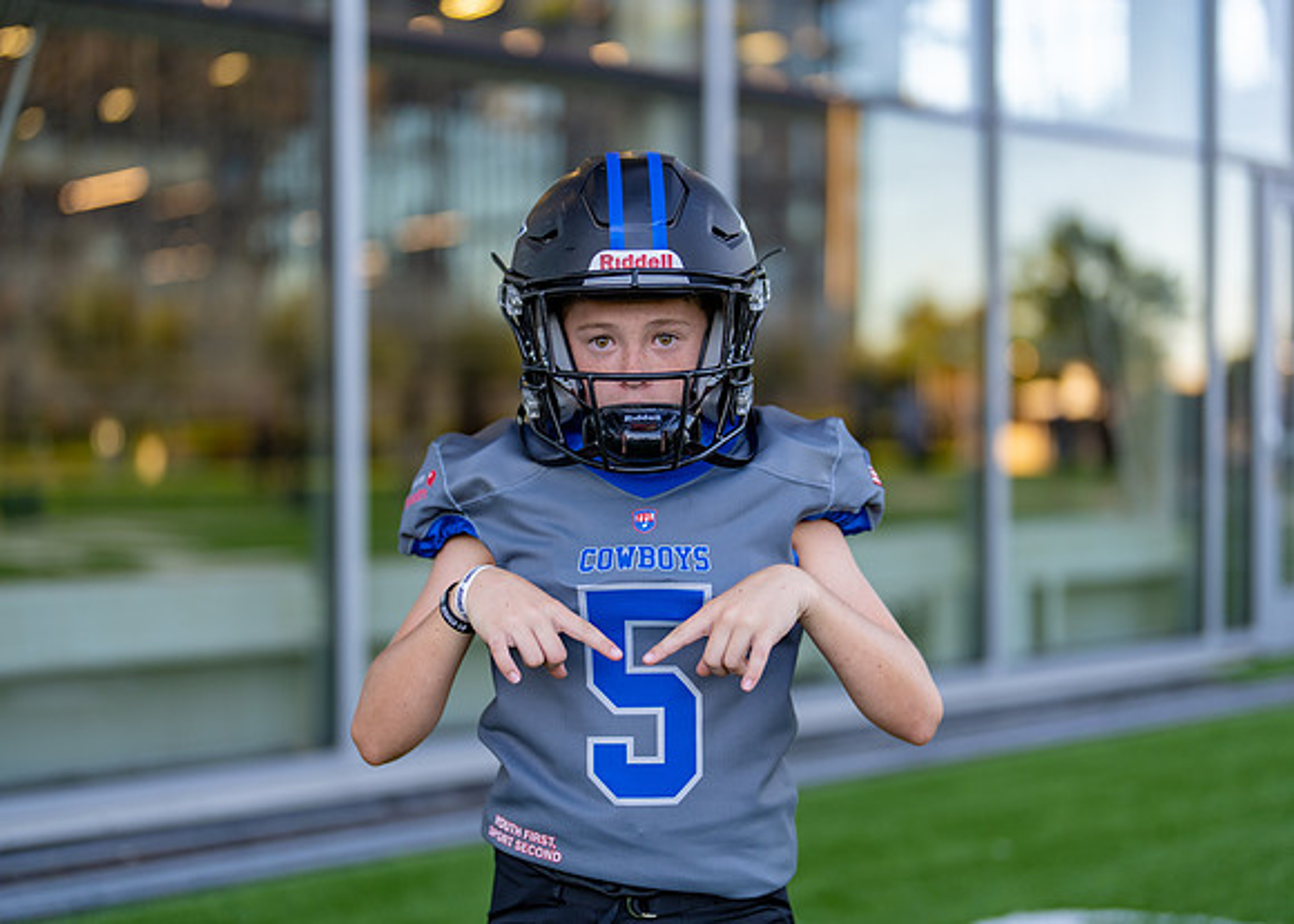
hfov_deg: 36.3
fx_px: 1977
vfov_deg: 26.3
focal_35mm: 54
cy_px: 462
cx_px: 647
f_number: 1.2
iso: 100
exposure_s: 1/640
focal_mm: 50
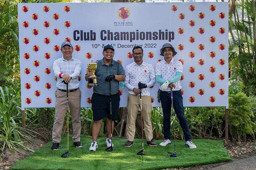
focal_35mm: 42
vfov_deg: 31.9
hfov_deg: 46.4
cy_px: 85
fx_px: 298
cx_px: 128
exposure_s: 1/400
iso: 720
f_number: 6.3
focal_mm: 42
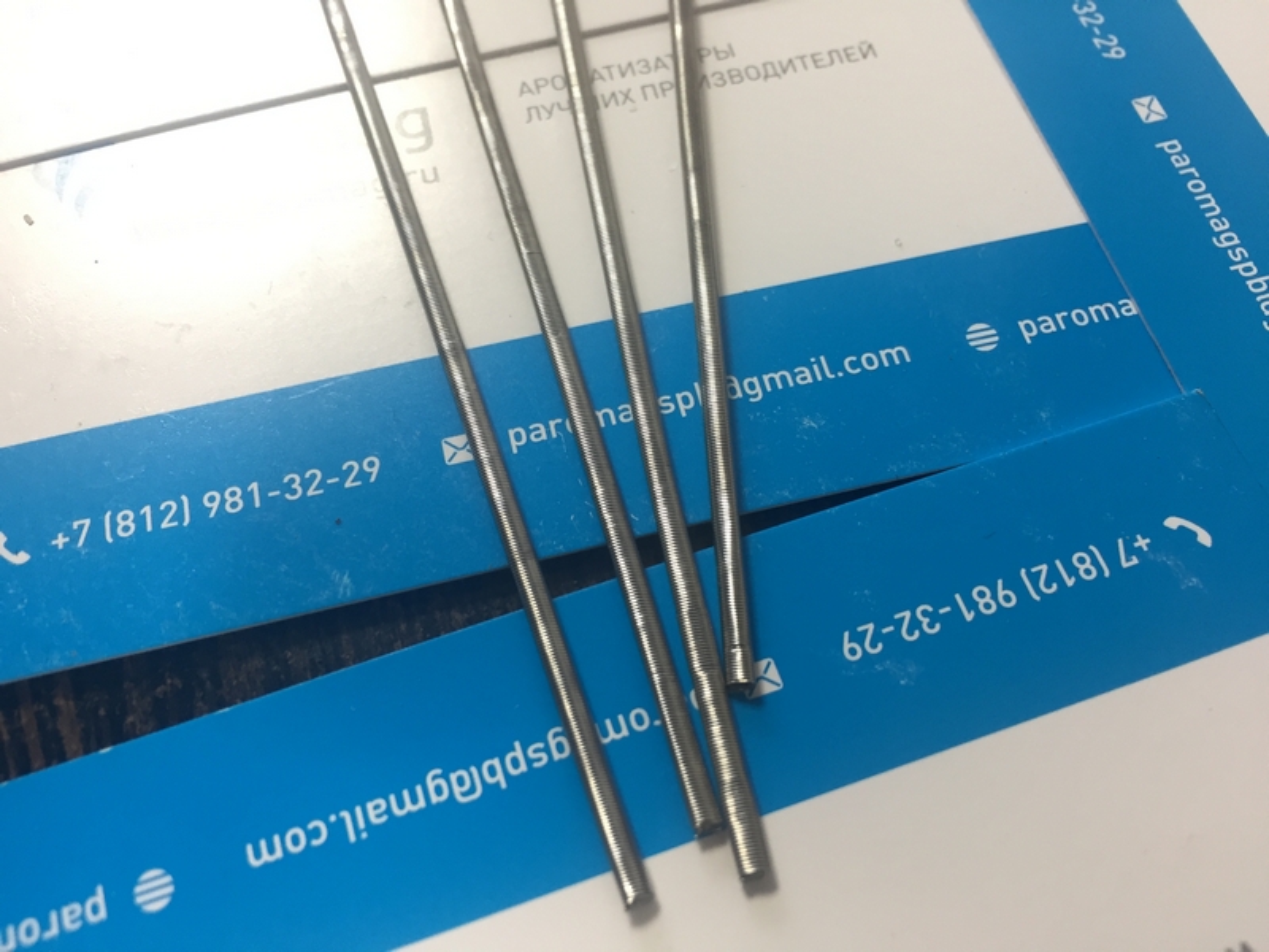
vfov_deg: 48.2
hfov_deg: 61.7
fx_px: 1063
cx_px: 634
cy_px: 476
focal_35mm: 29
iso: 100
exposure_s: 1/33
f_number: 2.2
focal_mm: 4.15
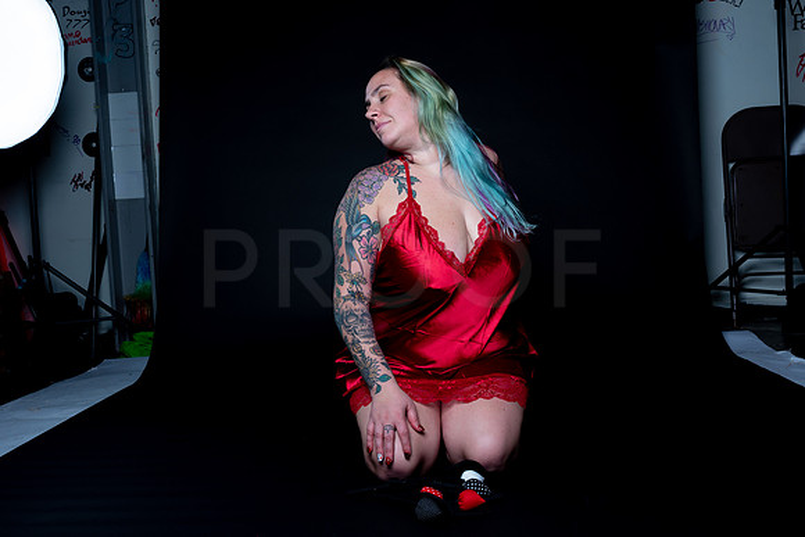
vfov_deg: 37.9
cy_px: 268
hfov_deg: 54.4
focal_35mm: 35
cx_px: 402
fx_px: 783
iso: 100
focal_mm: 35
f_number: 10
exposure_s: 1/160
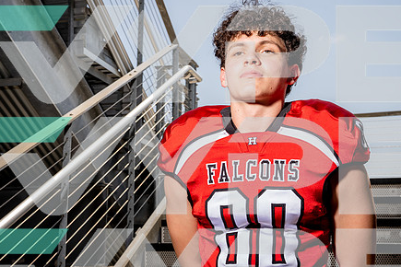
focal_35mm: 56
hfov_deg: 35.6
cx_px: 210
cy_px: 166
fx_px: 624
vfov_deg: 24.1
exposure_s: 1/250
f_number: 8
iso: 100
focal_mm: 42
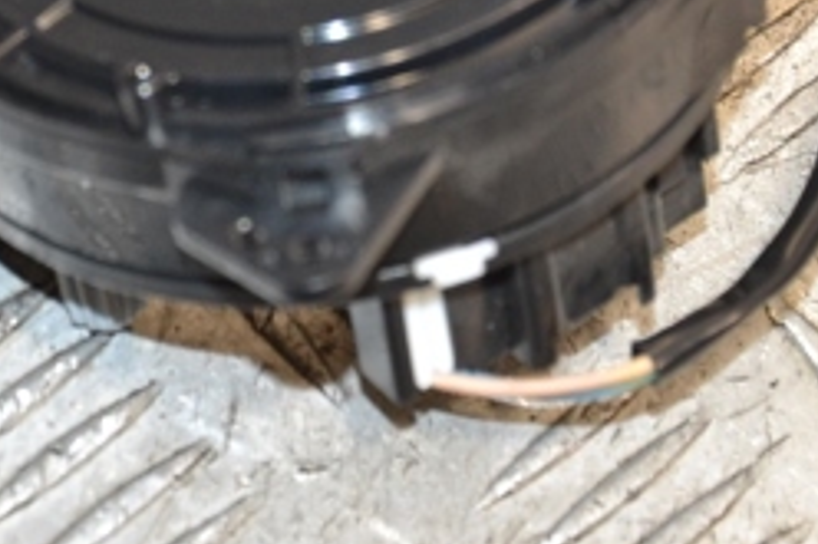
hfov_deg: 8.6
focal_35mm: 240
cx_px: 201
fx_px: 5450
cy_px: -129
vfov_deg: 5.7
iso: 800
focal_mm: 62
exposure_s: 1/160
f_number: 5.3
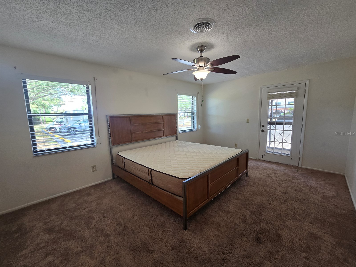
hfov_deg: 106.2
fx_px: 134
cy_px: 134
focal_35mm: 13
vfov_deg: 89.9
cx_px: 178
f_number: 2.2
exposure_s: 1/60
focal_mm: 2.2
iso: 100
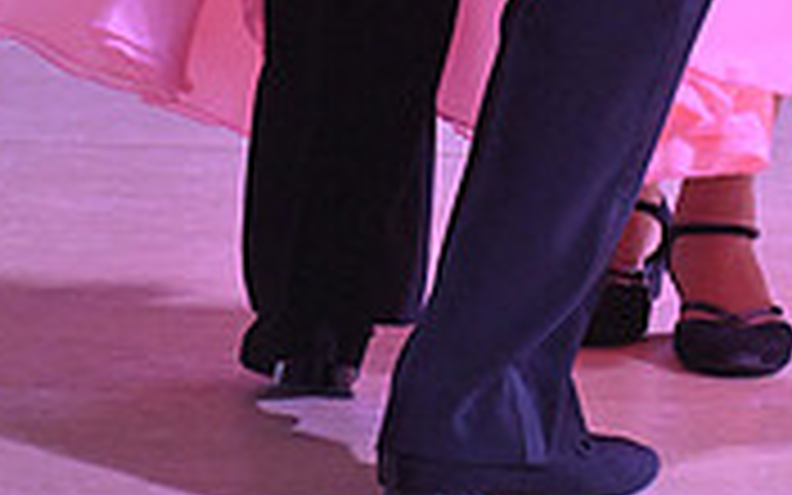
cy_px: -657
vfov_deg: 2.8
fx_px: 10166
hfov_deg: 4.5
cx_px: 515
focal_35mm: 471
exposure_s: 1/320
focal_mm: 140
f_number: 9
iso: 5000
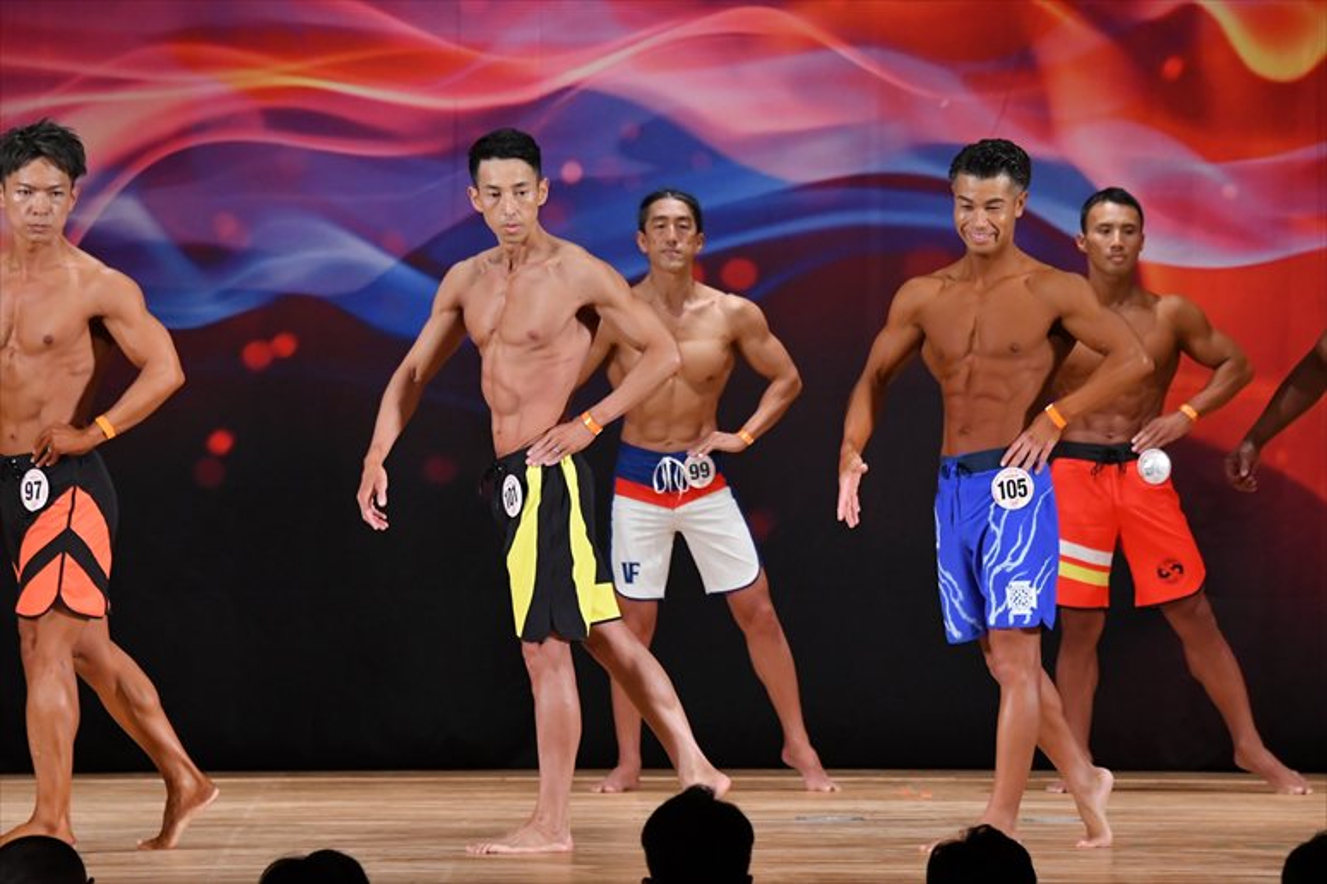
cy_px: 442
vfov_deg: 6.1
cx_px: 664
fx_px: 8290
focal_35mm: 225
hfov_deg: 9.2
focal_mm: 150
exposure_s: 1/400
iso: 3200
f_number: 5.6
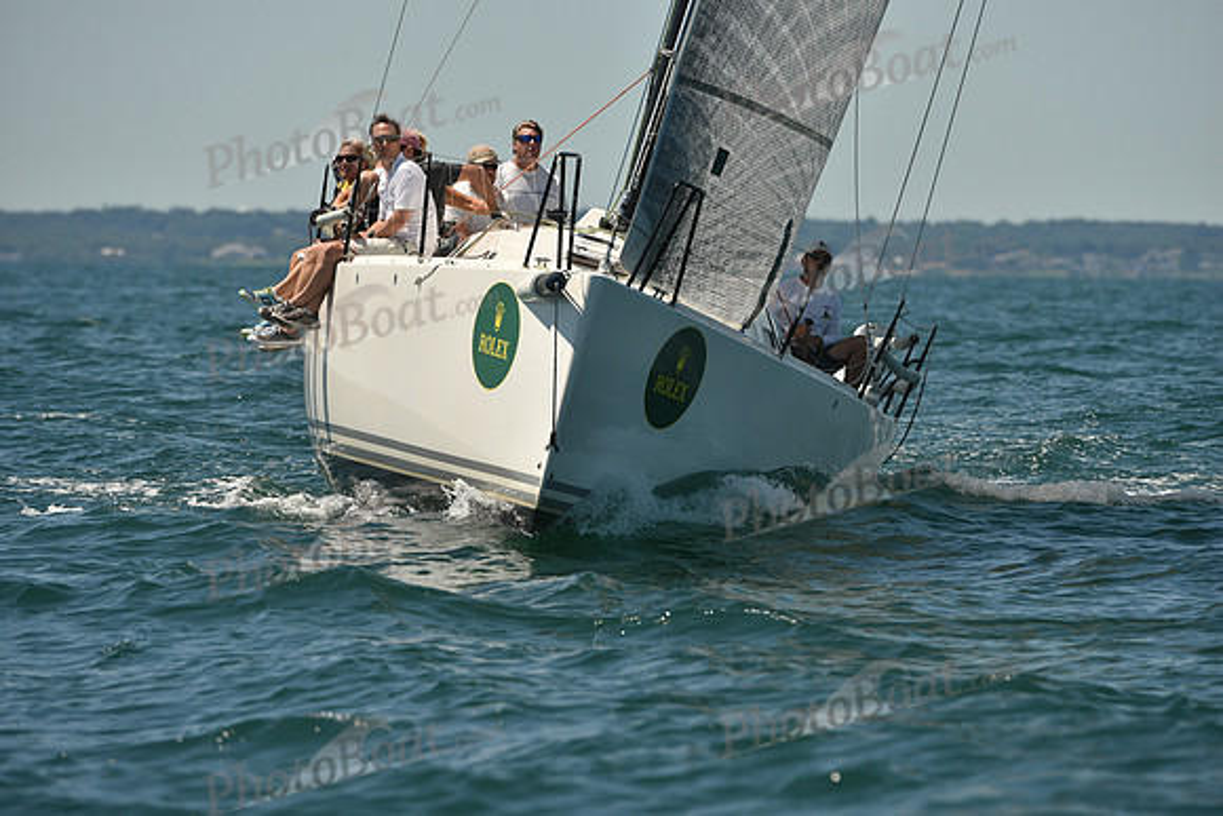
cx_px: 612
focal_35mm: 400
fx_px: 13591
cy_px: 408
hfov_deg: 5.2
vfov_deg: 3.4
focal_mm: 400
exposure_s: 1/1250
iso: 250
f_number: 7.1
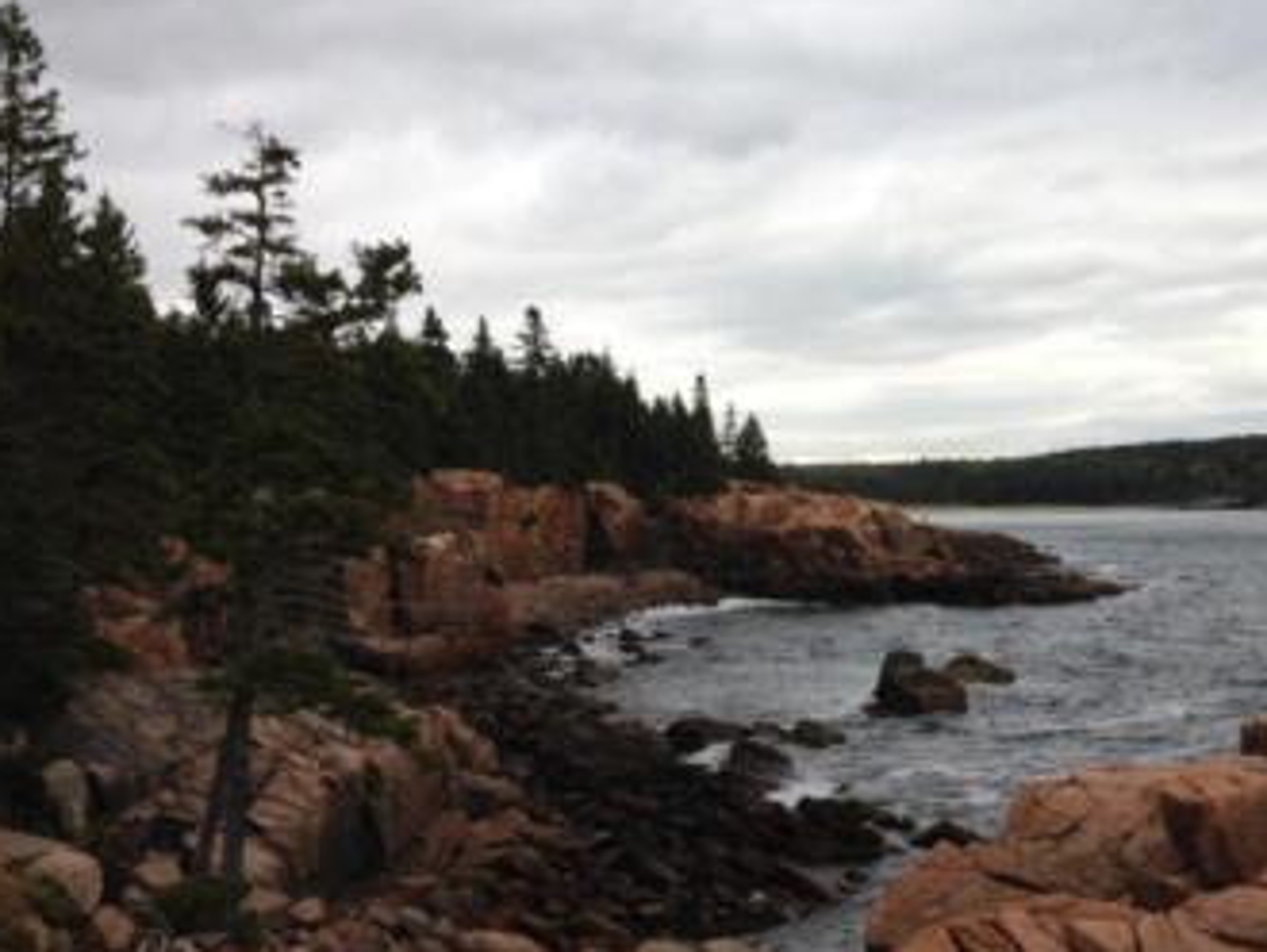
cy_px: 451
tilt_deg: +0.3
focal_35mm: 50
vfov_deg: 29.1
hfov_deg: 37.6
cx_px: 879
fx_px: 1831
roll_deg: +1.8
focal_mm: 4.12
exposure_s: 1/178
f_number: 2.4
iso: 50
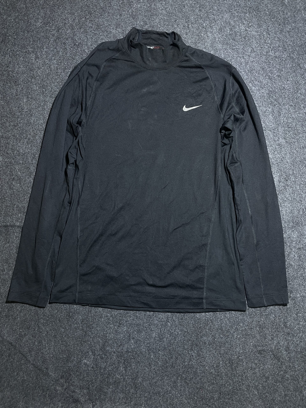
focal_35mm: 26
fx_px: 306
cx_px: 153
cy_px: 204
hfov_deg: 53.1
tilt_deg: -58.7
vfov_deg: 67.3
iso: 125
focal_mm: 4.2
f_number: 1.6
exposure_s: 1/50
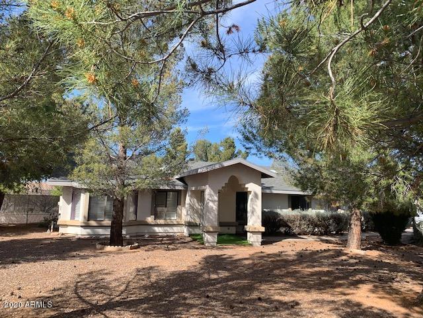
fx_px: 318
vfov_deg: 53.1
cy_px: 159
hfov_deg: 67.3
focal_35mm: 26
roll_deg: -2.1
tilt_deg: +7.8
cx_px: 212
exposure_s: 1/1149
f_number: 1.8
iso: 25
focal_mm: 4.25
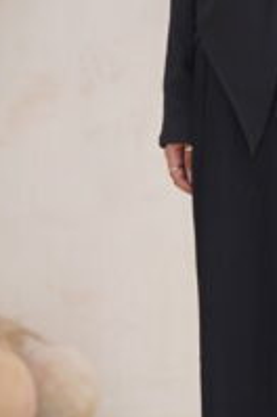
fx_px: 4459
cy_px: -163
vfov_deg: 5.3
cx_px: 273
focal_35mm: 385
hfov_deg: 3.6
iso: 320
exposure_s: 1/640
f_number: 2.2
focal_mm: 85
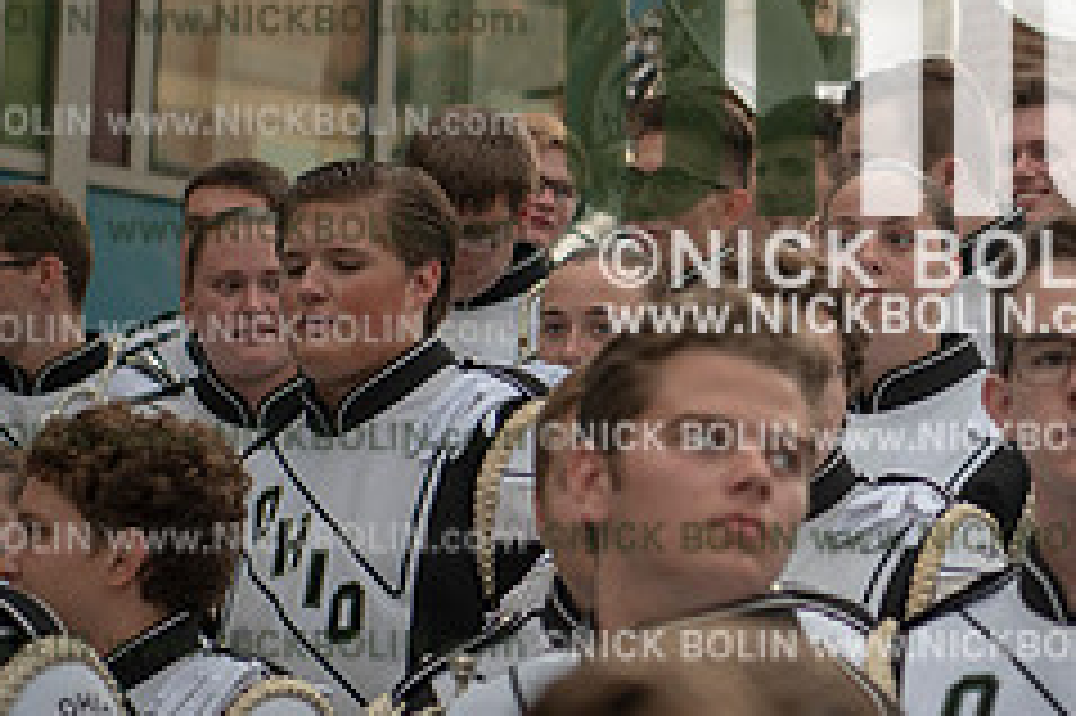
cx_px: 882
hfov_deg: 12.0
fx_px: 5077
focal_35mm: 170
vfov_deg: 8.0
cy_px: 124
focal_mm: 70
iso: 800
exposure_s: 1/1000
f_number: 3.2
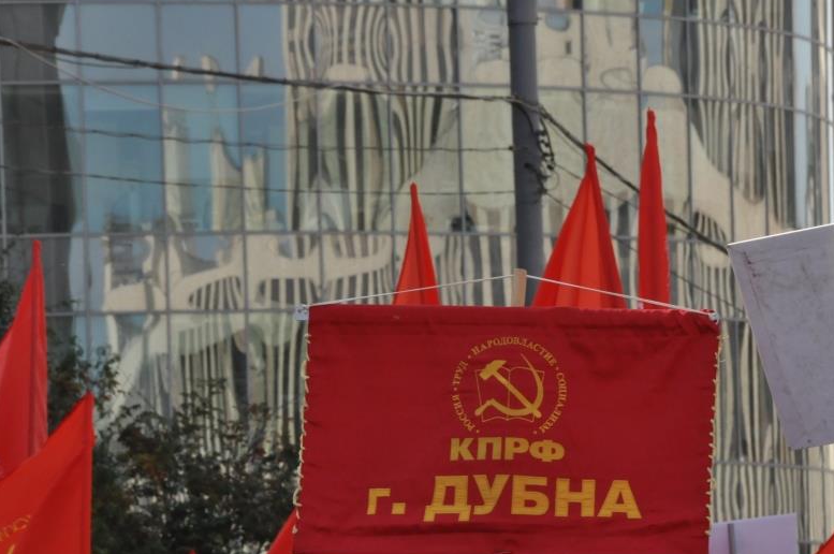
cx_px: 528
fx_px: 8460
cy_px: 348
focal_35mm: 366
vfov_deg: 3.7
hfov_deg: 5.6
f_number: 20
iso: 1000
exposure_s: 1/200
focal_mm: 185
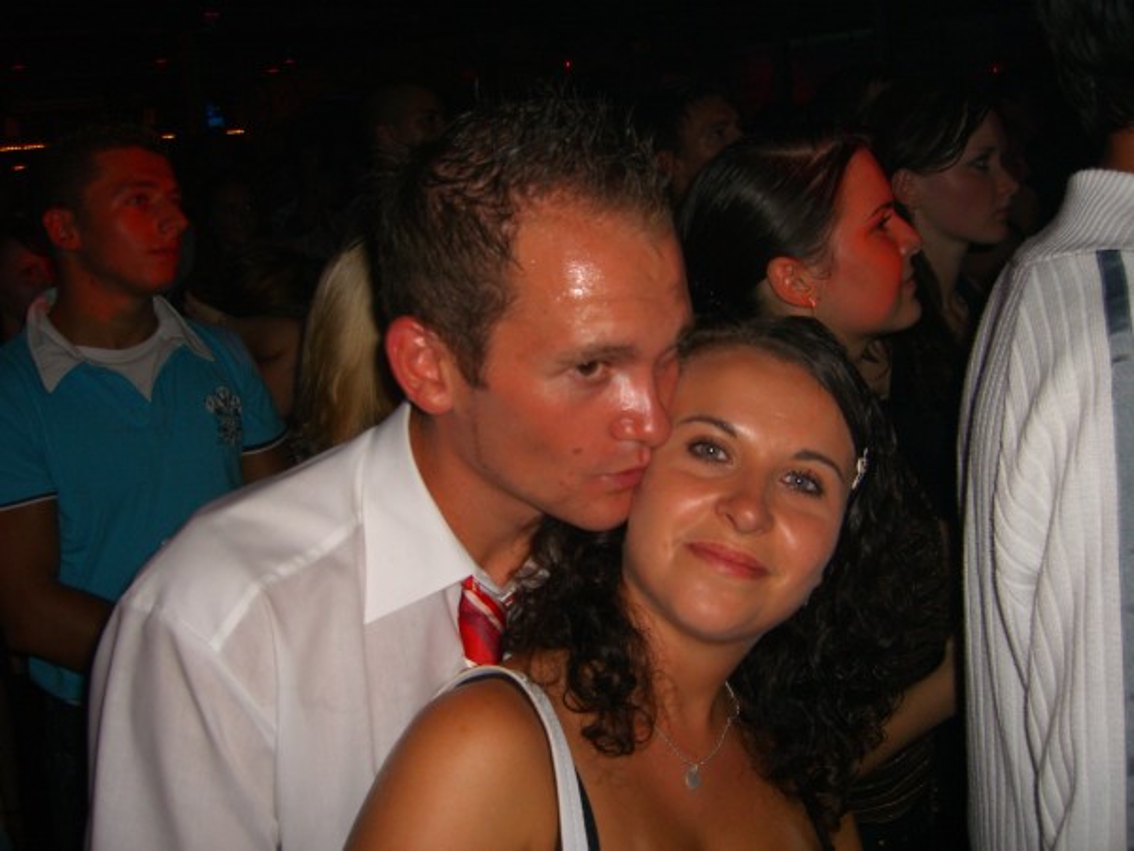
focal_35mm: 38
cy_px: 426
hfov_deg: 49.0
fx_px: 1245
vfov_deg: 37.7
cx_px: 567
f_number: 2.8
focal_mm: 7.9
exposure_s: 1/60
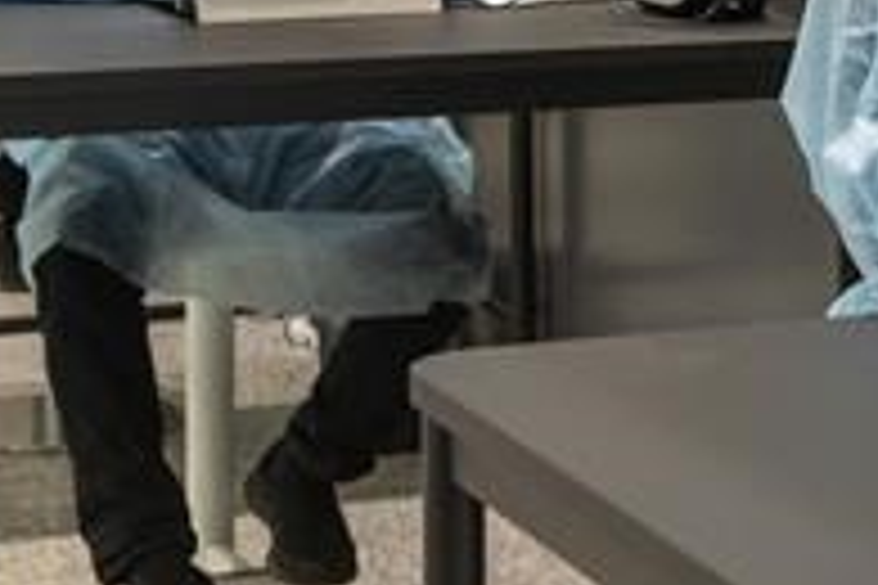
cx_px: 1063
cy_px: 16
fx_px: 3658
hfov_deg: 13.3
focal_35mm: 150
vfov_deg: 9.1
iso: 5000
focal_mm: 45
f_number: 5
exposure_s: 1/100
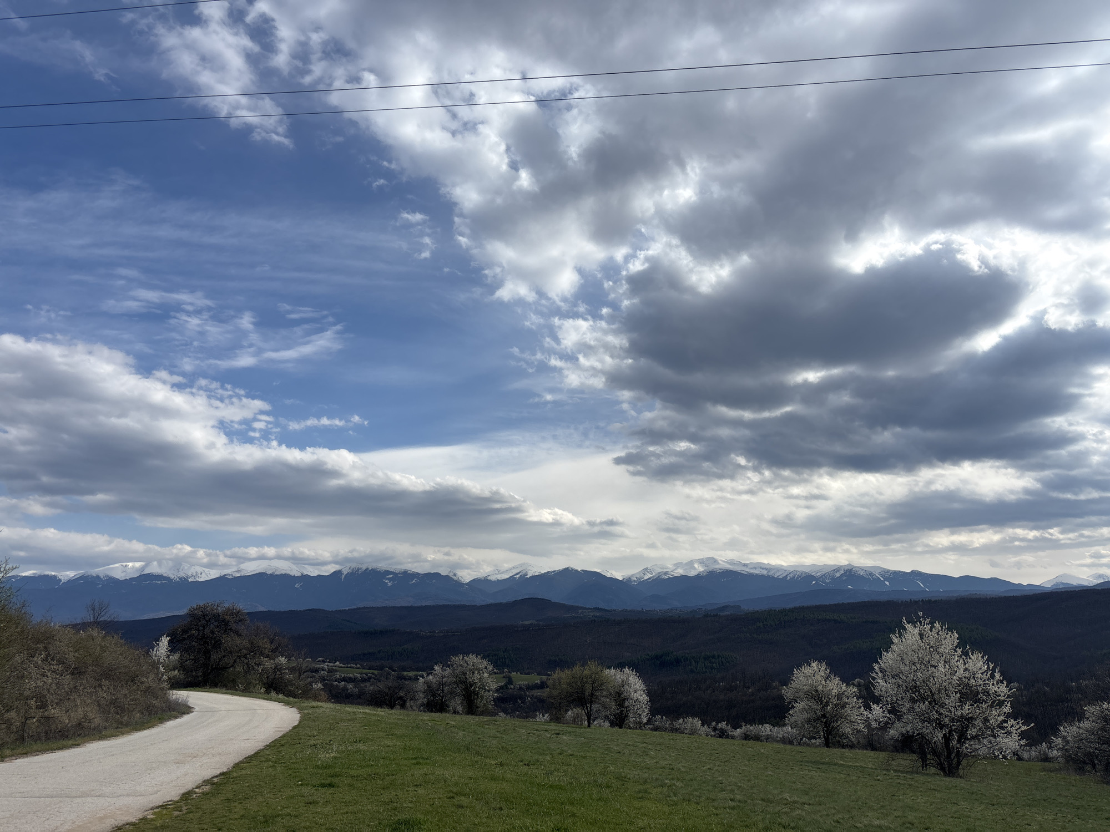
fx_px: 834
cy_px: 416
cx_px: 555
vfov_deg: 53.1
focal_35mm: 26
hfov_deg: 67.3
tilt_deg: +14.2
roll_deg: +0.4
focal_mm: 5.96
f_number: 1.6
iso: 50
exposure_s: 1/6711
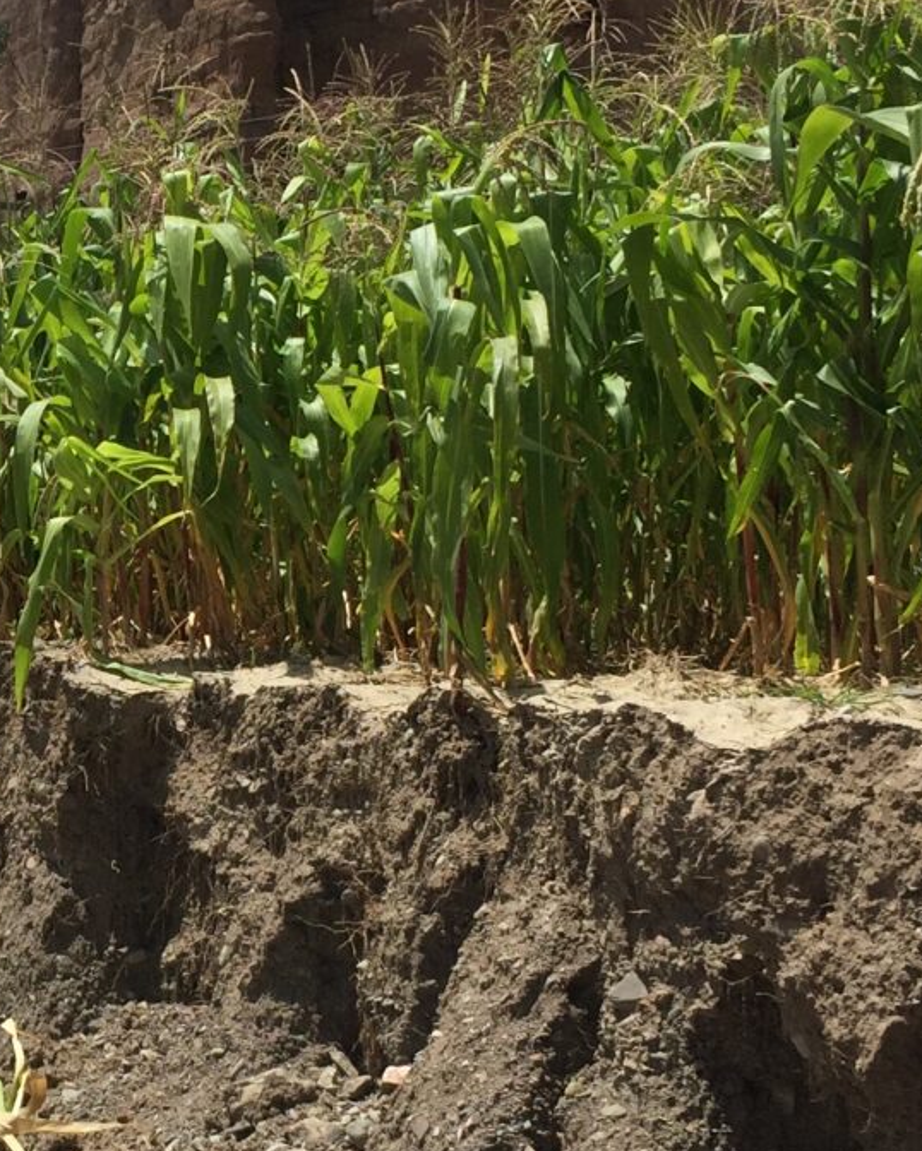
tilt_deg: +0.6
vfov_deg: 23.8
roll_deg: -0.5
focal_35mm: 80
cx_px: -70
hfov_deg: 18.5
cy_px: 600
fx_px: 2728
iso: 32
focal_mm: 4.15
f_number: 2.2
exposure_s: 1/3597
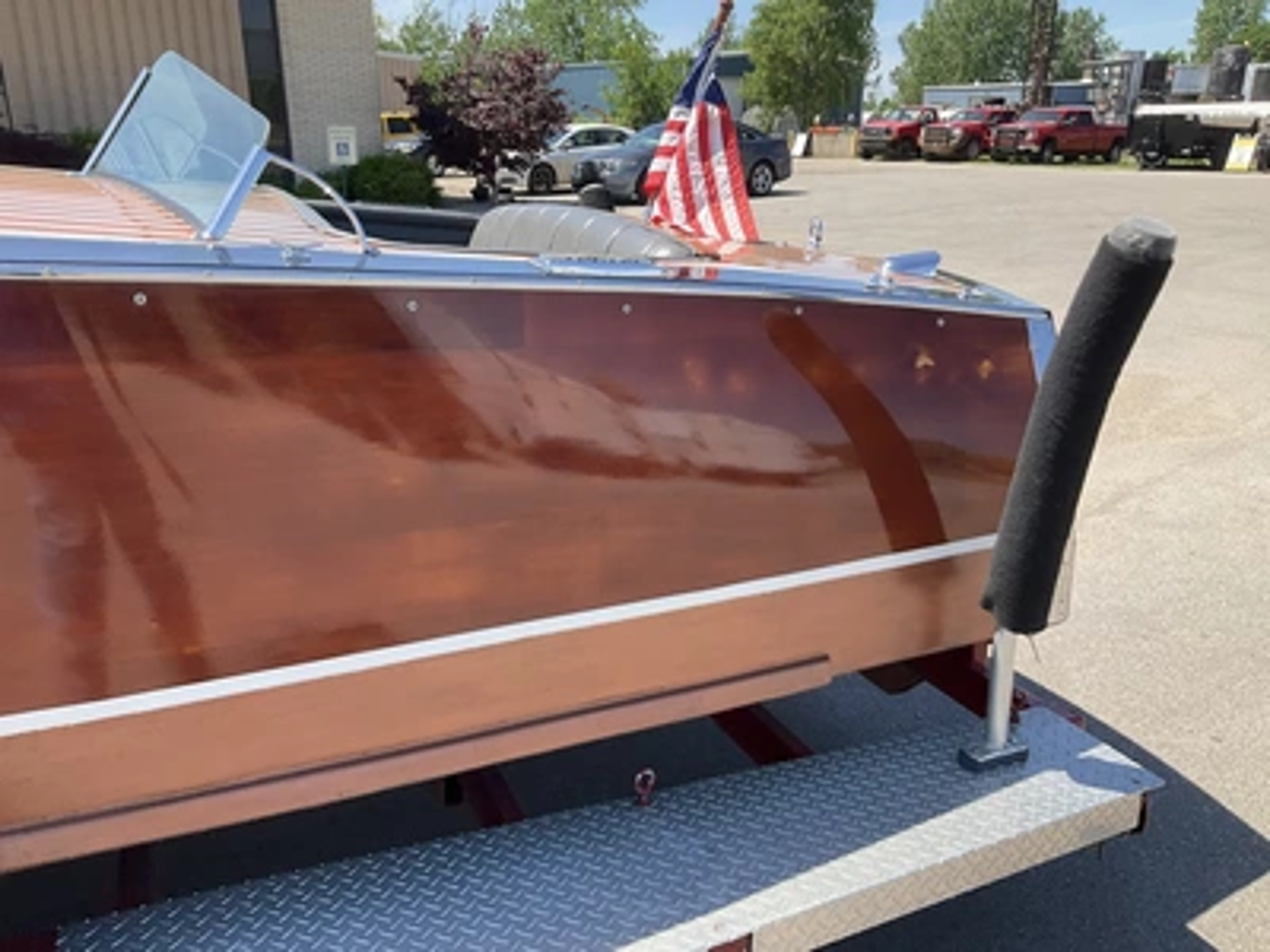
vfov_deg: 48.2
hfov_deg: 61.7
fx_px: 1064
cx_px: 635
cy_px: 476
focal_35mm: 29
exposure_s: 1/792
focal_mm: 3
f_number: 1.8
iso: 25
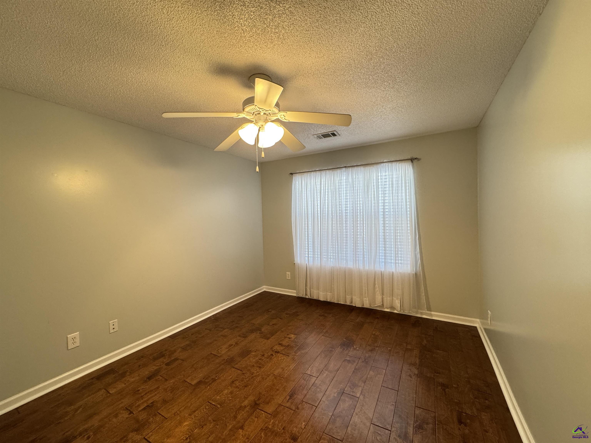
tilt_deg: -1.8
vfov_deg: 85.7
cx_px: 296
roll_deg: +1.4
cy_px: 222
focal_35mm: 14
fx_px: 239
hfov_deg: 102.1
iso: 250
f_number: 2.2
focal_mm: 2.22
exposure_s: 1/60
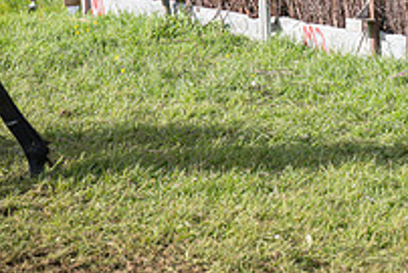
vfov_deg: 5.8
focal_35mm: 234
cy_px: -158
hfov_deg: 8.8
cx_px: 346
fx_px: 2654
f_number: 4
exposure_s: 1/3200
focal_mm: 70
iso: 400
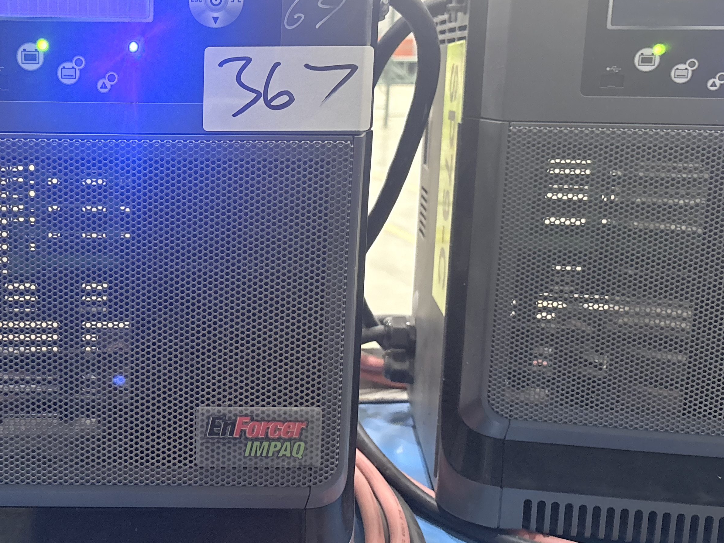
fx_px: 920
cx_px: 134
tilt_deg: -10.6
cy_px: 215
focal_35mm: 44
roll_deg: -0.1
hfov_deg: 41.0
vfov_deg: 32.8
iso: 500
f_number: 1.6
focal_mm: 5.96
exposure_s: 1/60
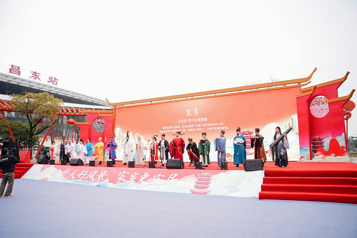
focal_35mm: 24
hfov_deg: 73.8
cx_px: 178
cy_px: 119
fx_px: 238
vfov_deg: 53.1
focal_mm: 24
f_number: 2.8
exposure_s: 1/200
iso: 160
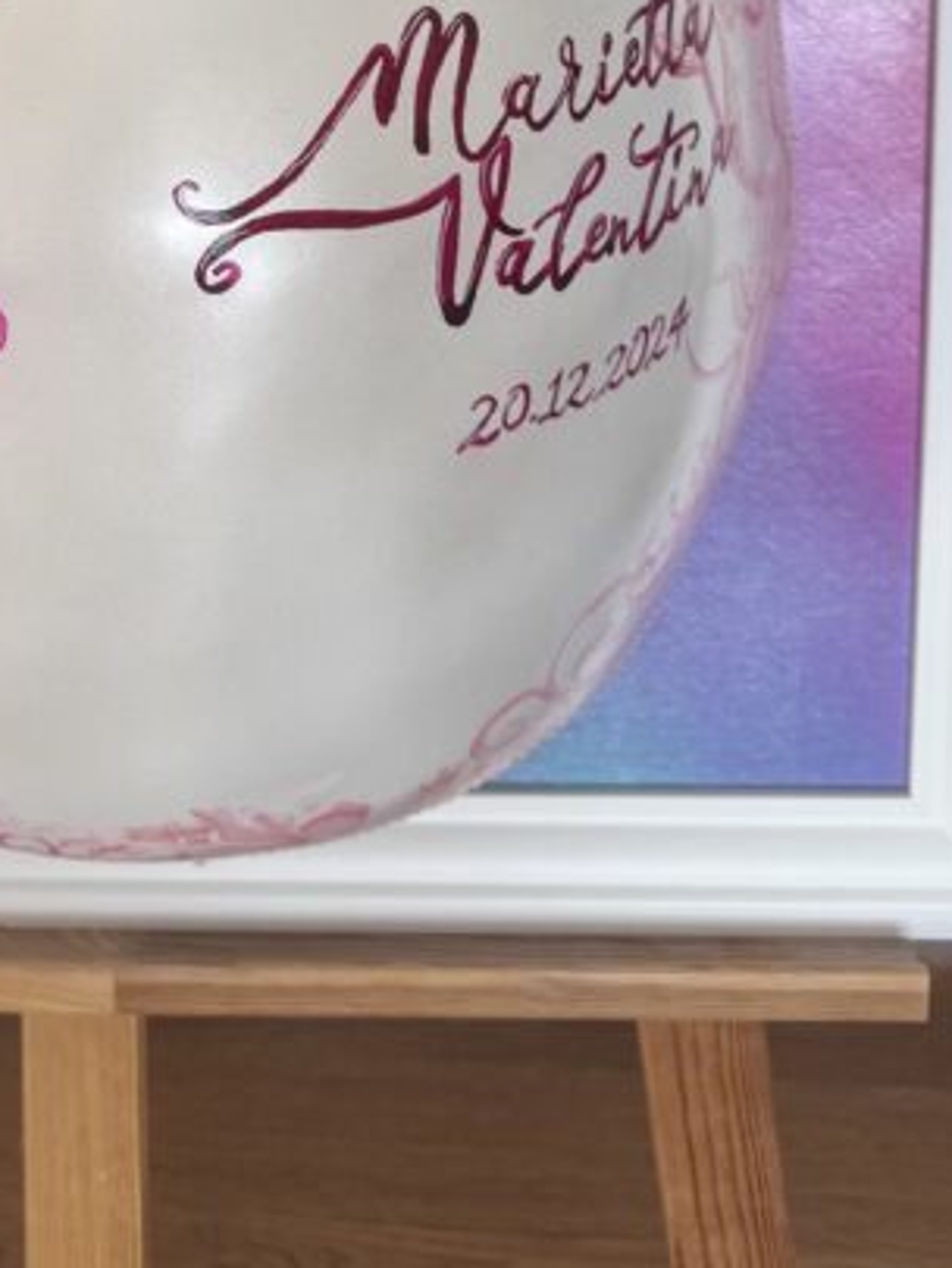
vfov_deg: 25.9
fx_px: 2346
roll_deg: +1.5
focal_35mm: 64
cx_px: 135
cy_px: -373
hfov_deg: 22.5
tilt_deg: -21.2
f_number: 1.78
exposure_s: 1/121
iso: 125
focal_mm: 6.76
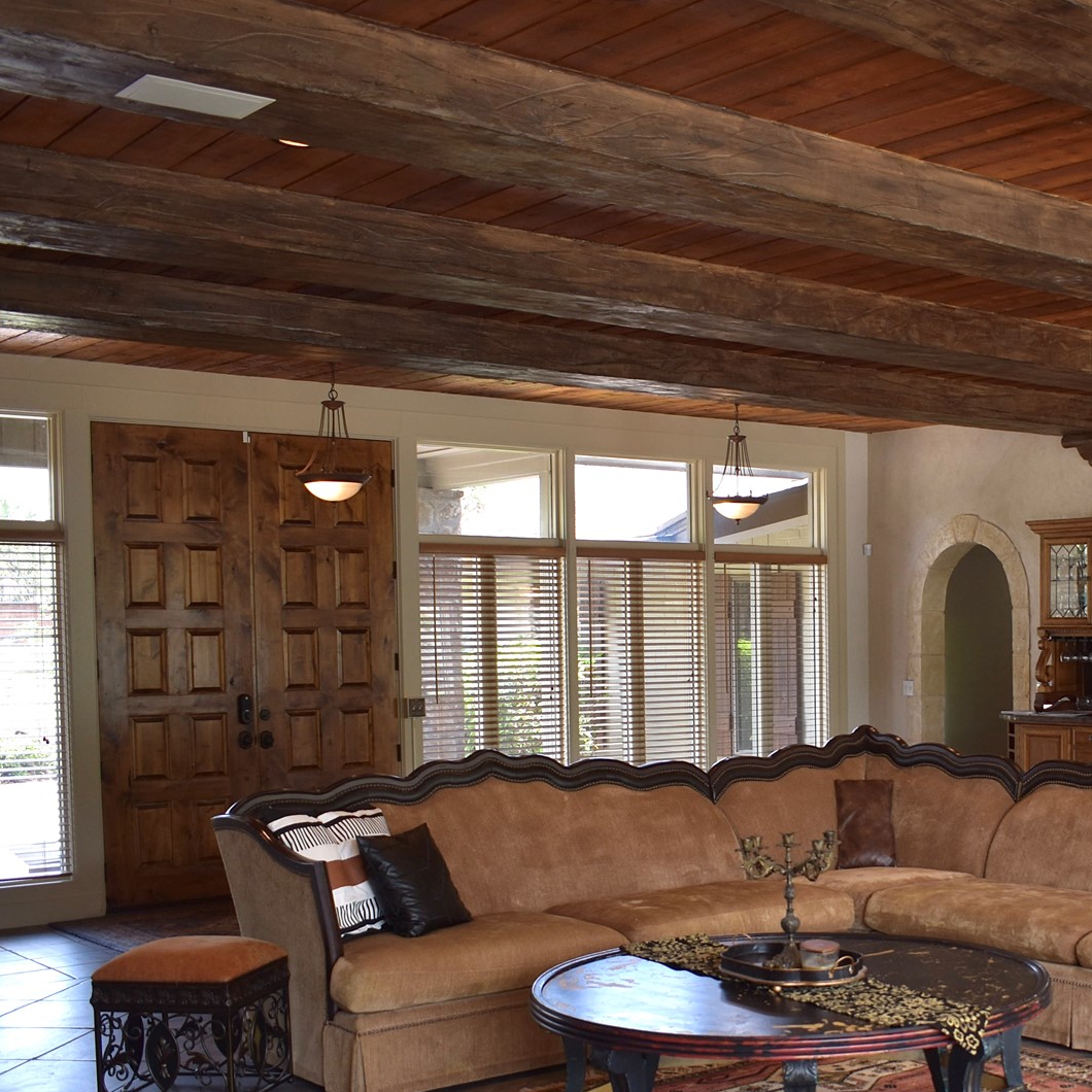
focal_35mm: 47
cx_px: 953
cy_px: 729
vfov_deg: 35.7
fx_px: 1677
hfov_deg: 34.3
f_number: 3.5
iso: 200
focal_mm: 18
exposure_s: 1/60
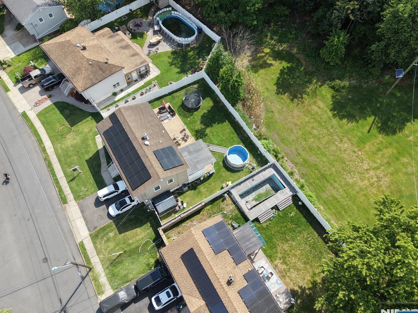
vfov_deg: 54.9
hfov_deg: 69.4
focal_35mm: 25
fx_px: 302
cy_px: 159
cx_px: 204
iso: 100
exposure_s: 1/1250
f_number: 1.8
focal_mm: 8.67
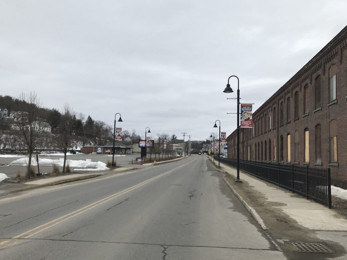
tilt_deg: +5.8
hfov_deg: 58.3
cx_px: 187
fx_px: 311
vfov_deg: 45.4
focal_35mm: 31
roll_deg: -1.8
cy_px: 133
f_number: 1.8
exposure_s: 1/2083
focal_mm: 3.99
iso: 20
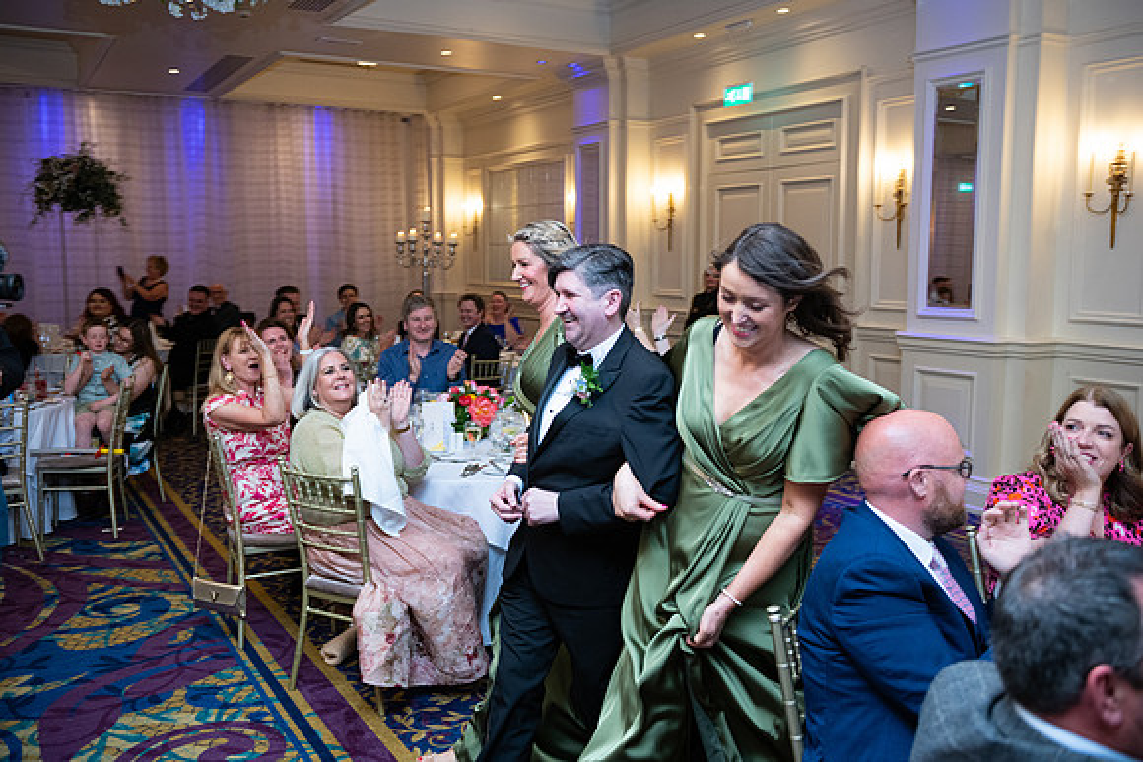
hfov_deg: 58.7
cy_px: 381
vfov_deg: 41.1
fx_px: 1016
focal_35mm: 32
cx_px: 572
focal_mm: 32
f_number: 3.5
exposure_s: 1/160
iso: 800
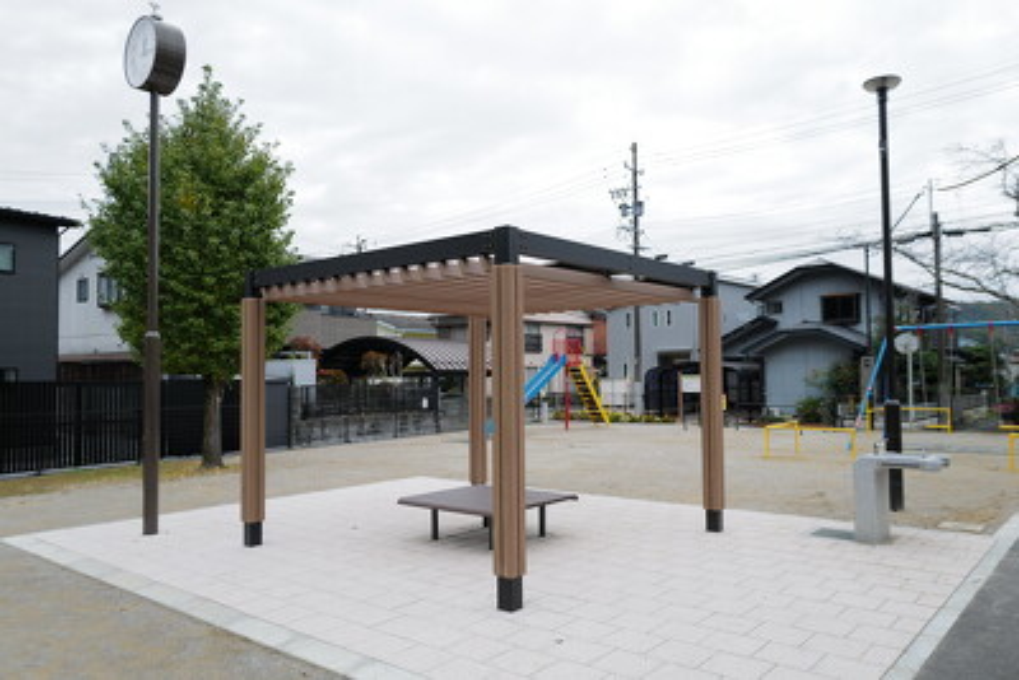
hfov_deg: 65.5
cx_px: 510
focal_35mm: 28
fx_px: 793
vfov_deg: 46.4
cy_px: 340
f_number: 4
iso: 100
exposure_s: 1/200
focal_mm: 28
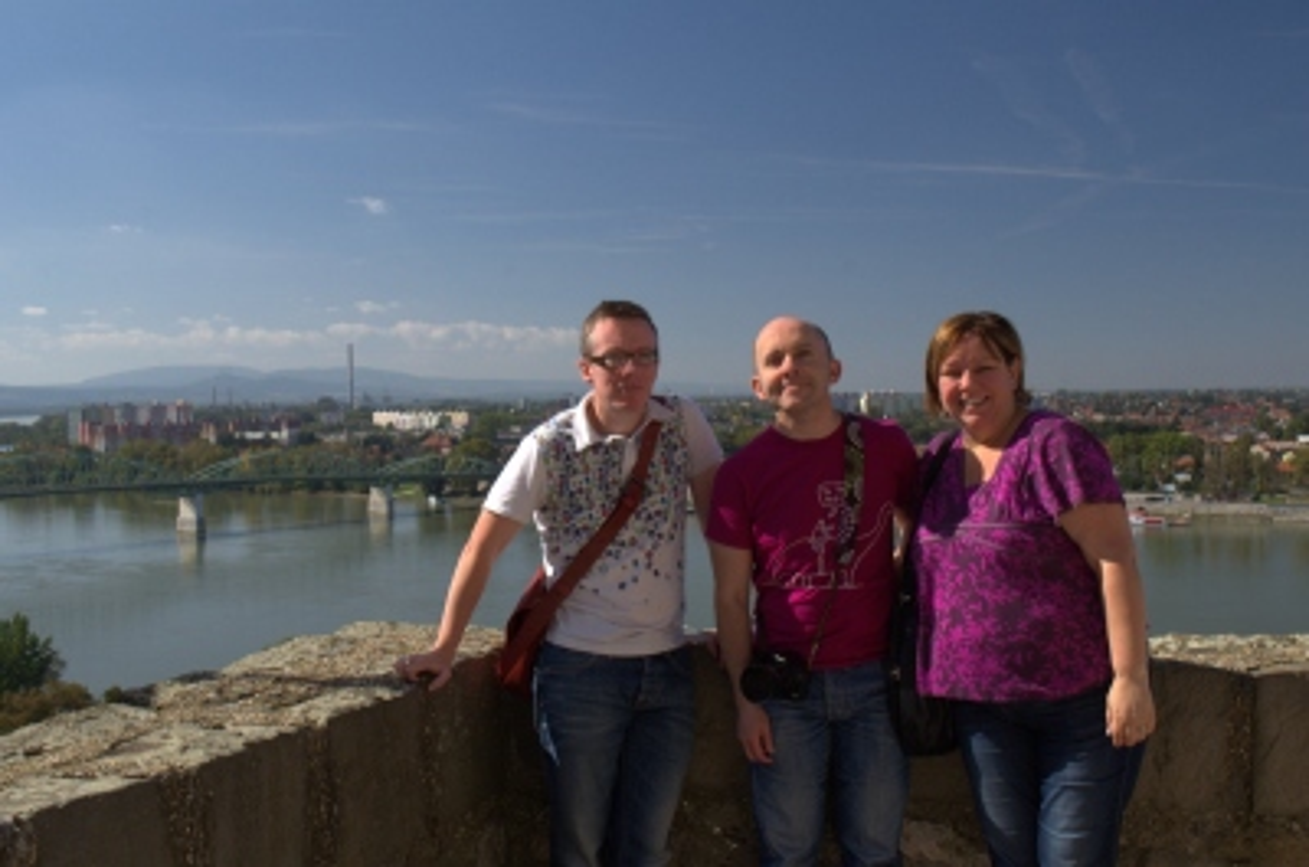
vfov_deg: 30.7
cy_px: 434
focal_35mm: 44
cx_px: 654
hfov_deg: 45.0
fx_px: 1579
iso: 500
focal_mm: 29
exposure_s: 1/160
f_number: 11
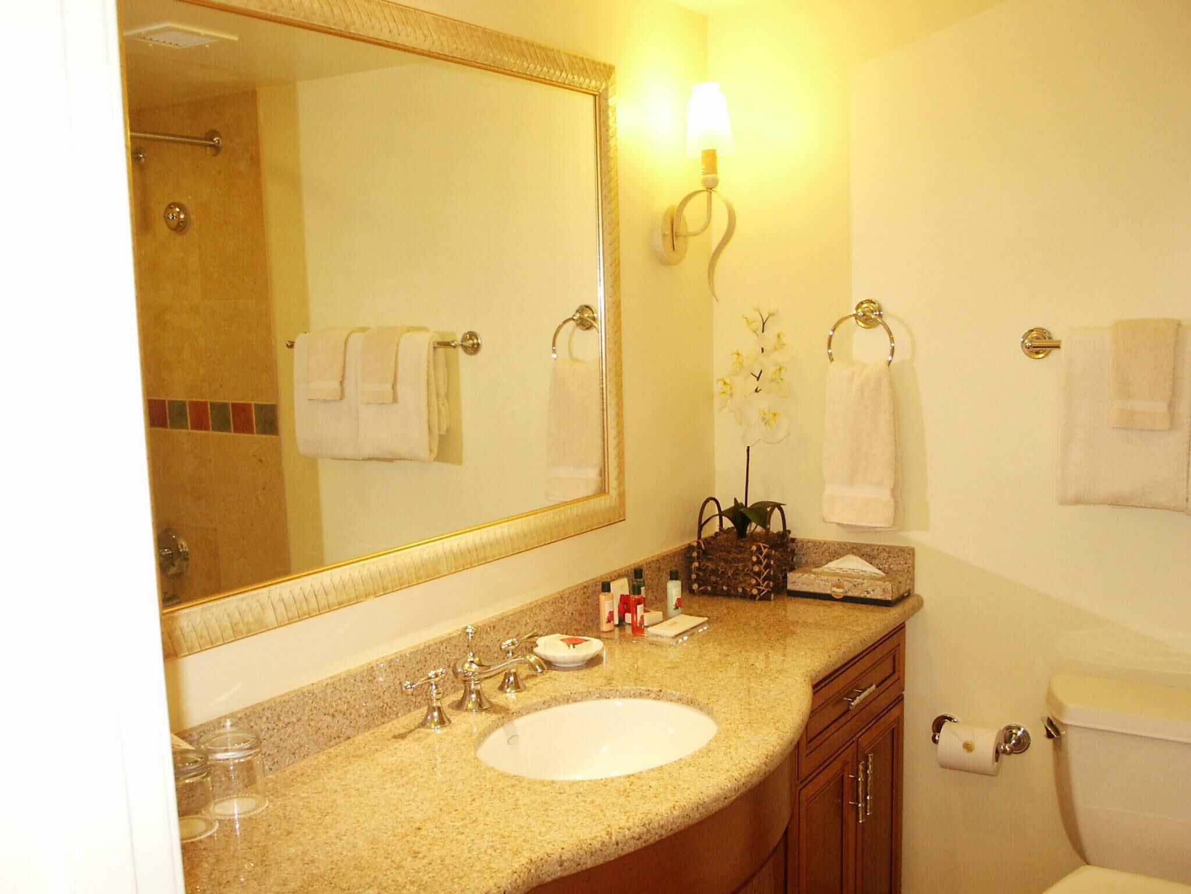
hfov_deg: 52.6
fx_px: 1204
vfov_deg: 40.7
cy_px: 447
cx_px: 596
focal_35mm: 35
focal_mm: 7.18
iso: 200
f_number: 3
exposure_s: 1/45
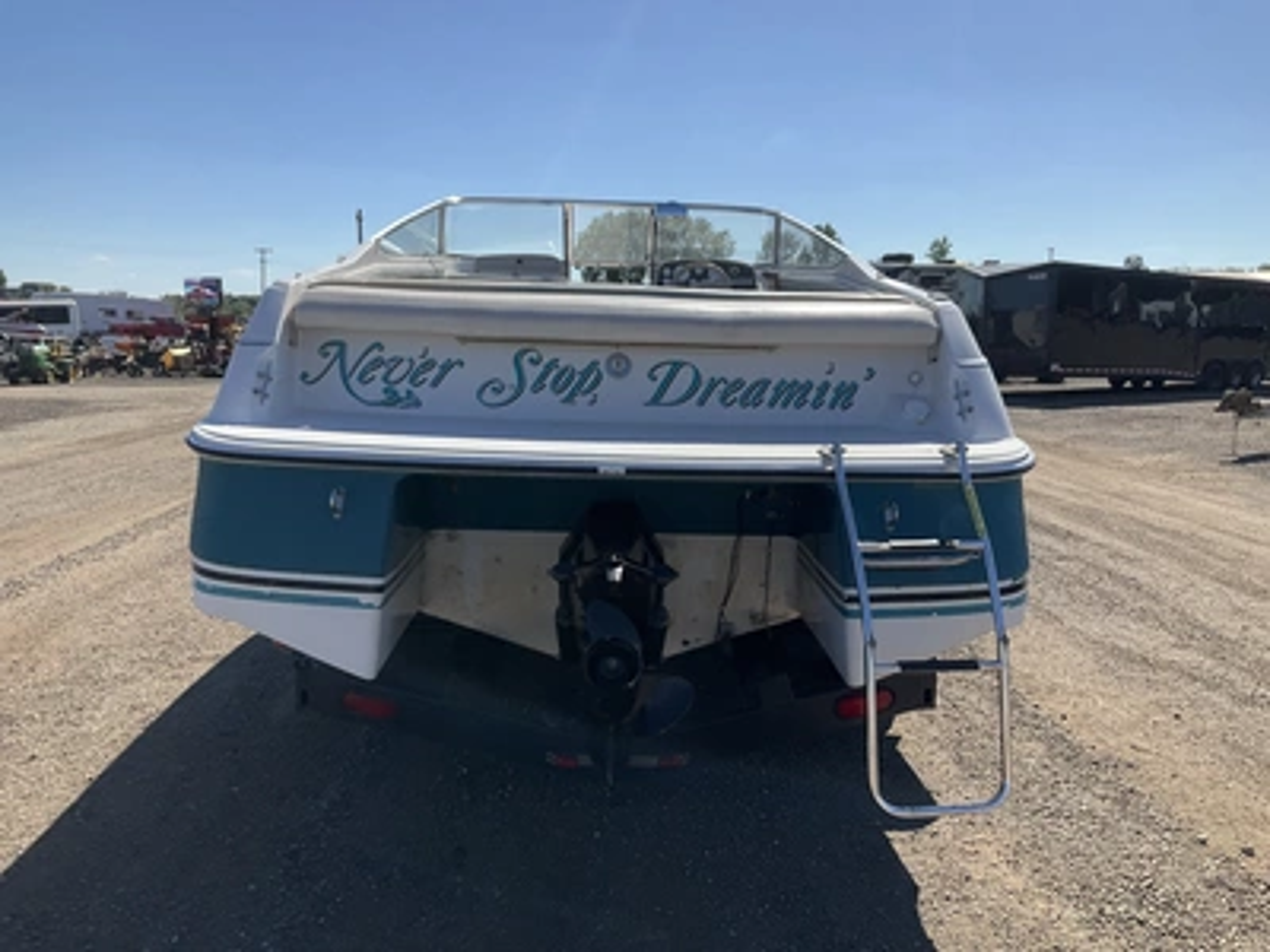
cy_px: 476
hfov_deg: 61.7
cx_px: 635
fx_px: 1064
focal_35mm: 29
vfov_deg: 48.2
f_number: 1.8
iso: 25
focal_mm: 3
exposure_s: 1/2227
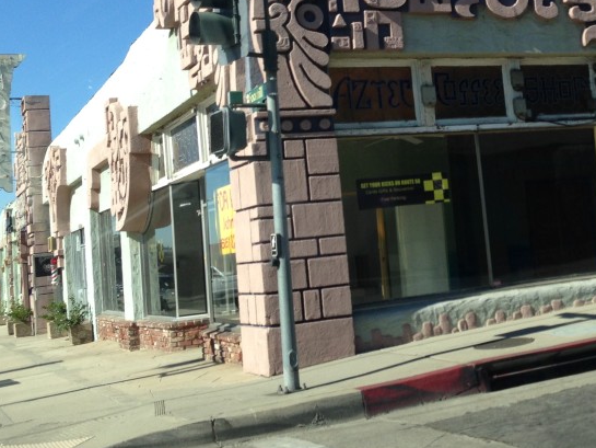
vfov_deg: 23.4
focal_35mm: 62
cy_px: 108
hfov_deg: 30.5
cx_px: 469
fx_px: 1068
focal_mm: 4.12
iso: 50
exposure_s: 1/1022
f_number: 2.4
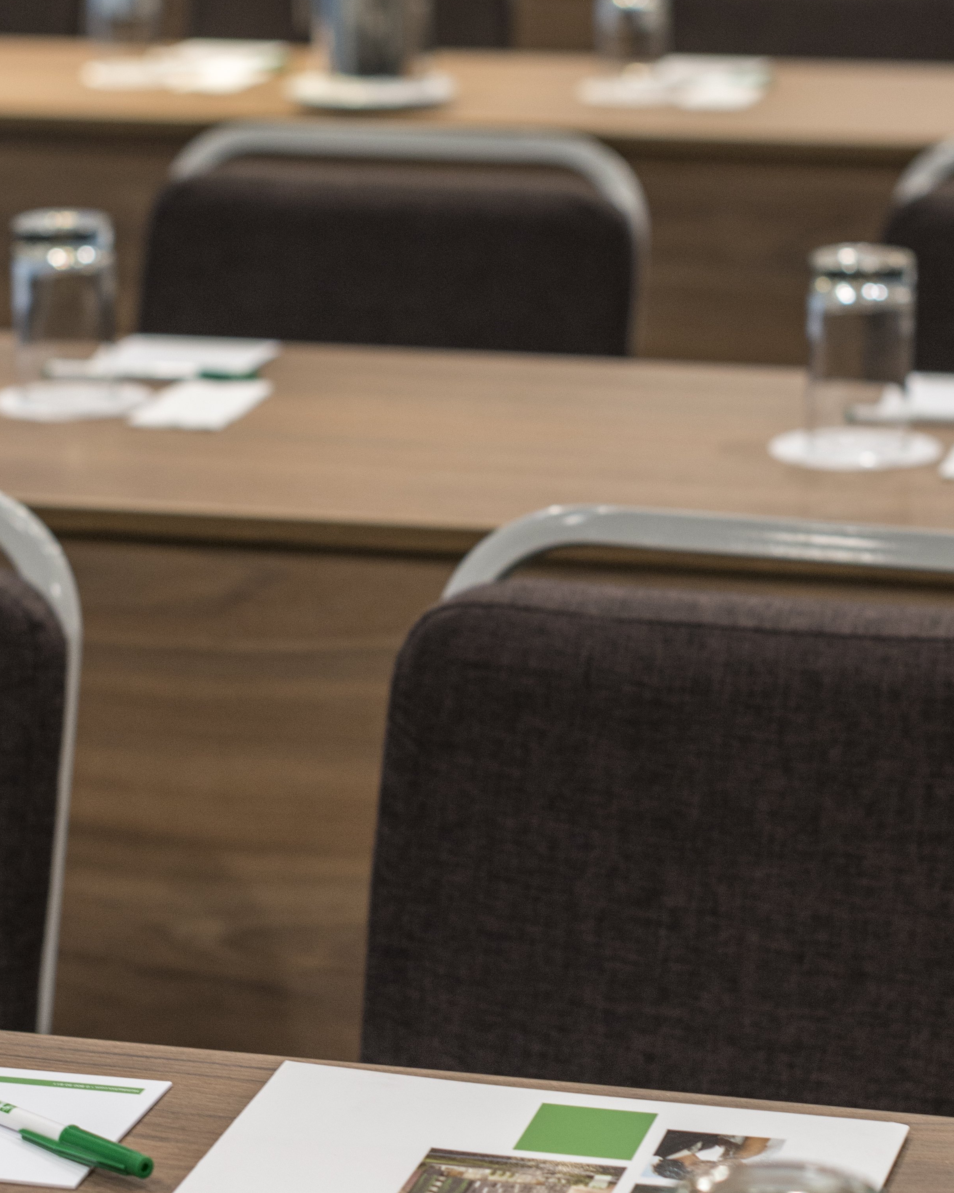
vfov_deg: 16.9
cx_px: 485
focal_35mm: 114
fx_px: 4024
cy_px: 612
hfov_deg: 13.5
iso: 500
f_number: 3.2
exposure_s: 1/80
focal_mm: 50
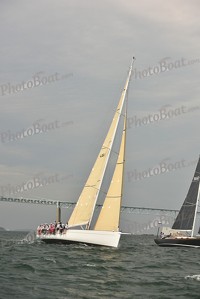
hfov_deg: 19.5
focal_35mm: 70
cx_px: 100
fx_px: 583
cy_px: 150
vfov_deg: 28.8
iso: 250
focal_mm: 70
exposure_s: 1/640
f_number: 6.3
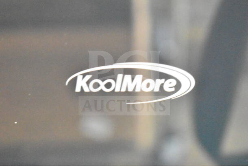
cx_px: 124
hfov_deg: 24.6
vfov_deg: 16.6
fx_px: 568
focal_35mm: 82
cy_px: 83
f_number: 5.6
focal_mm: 55
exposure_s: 1/15
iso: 25600
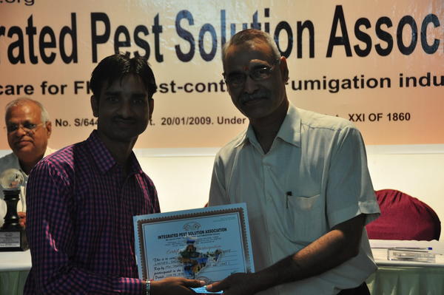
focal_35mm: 84
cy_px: 148
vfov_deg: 16.2
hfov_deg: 24.2
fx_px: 1035
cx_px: 222
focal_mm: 56
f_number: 5
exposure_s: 1/50
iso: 800
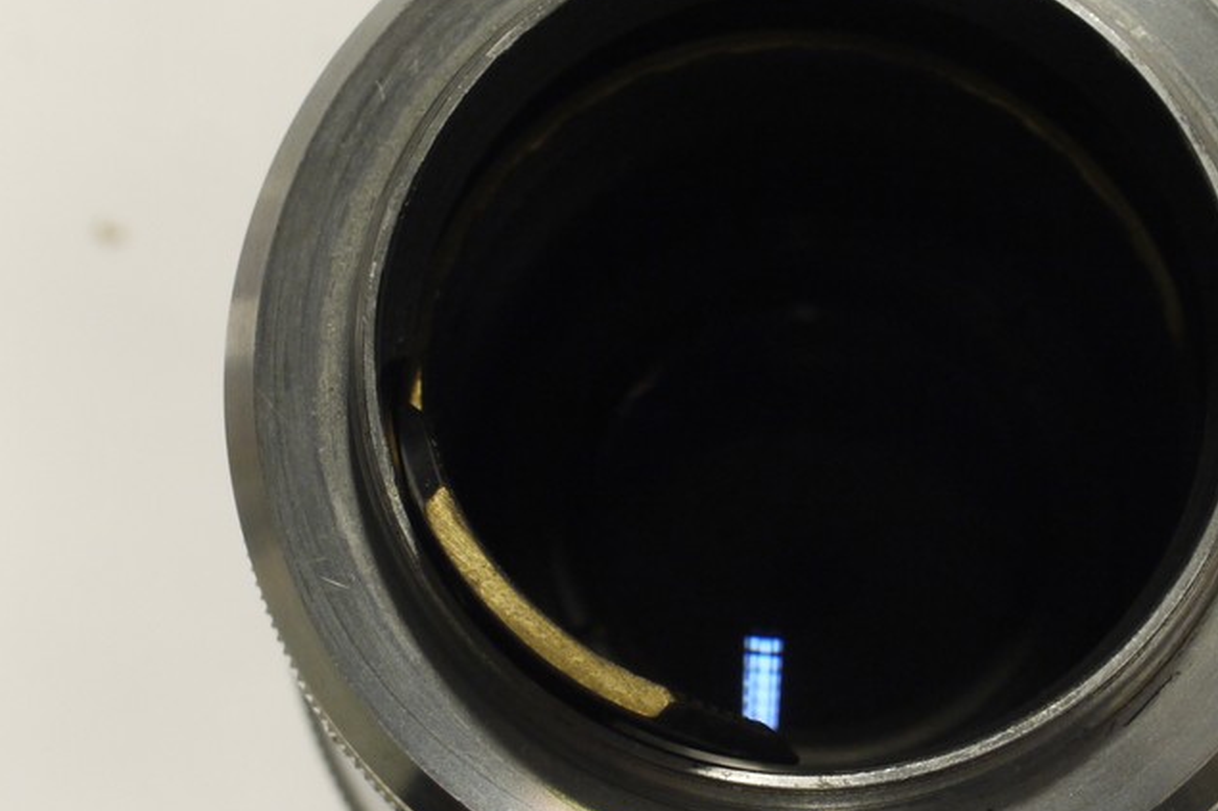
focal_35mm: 118
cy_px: 560
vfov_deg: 11.6
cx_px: 715
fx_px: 3991
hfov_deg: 17.3
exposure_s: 1/10
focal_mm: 30
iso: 400
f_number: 9
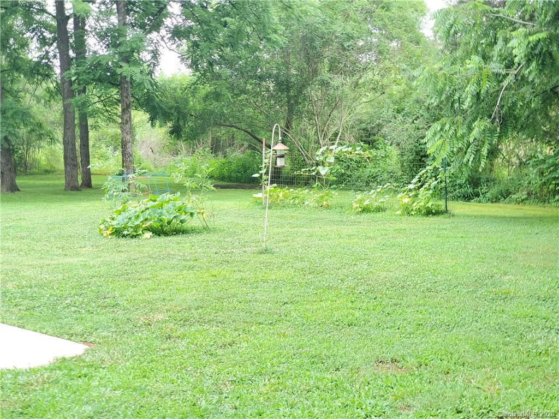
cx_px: 280
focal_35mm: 52
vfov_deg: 28.0
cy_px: 210
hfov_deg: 36.8
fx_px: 840
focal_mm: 6
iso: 50
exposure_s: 1/33
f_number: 2.09
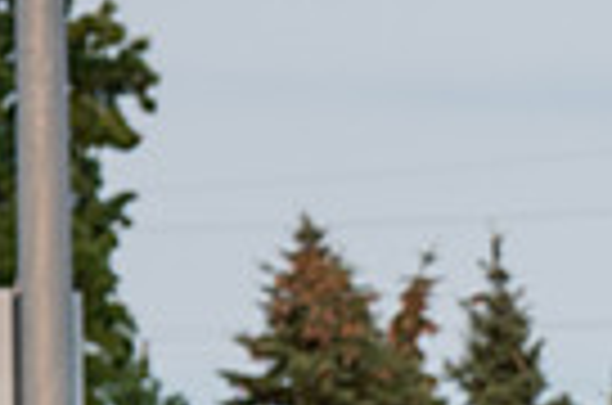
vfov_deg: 2.1
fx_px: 10889
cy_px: 745
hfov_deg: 3.2
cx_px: 1076
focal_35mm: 642
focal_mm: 150
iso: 640
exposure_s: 1/500
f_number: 6.3
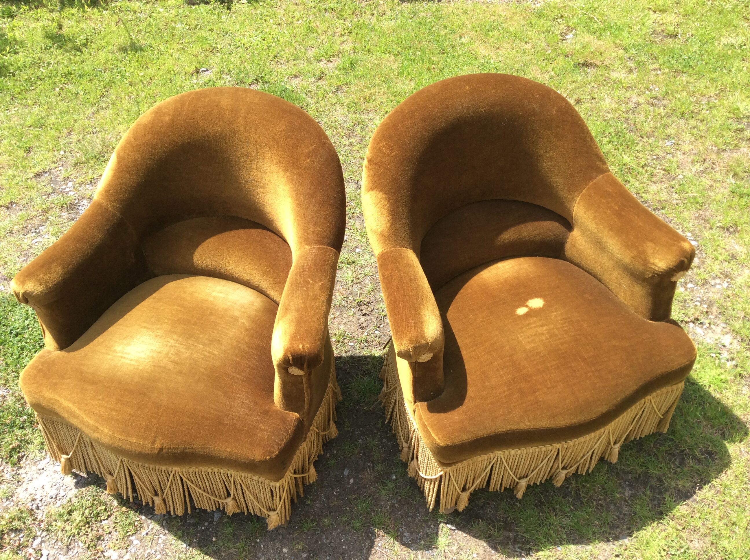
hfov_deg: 56.9
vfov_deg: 44.1
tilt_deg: -46.2
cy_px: 280
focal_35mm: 32
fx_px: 692
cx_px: 375
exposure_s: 1/506
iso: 32
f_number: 2.4
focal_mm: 3.3
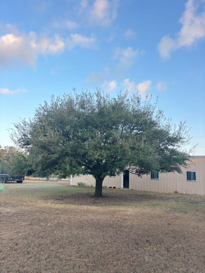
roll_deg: -2.6
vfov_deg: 67.3
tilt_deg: +10.2
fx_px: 205
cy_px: 136
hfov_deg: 53.1
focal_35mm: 26
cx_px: 102
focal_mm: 5.96
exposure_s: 1/121
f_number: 1.6
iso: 80
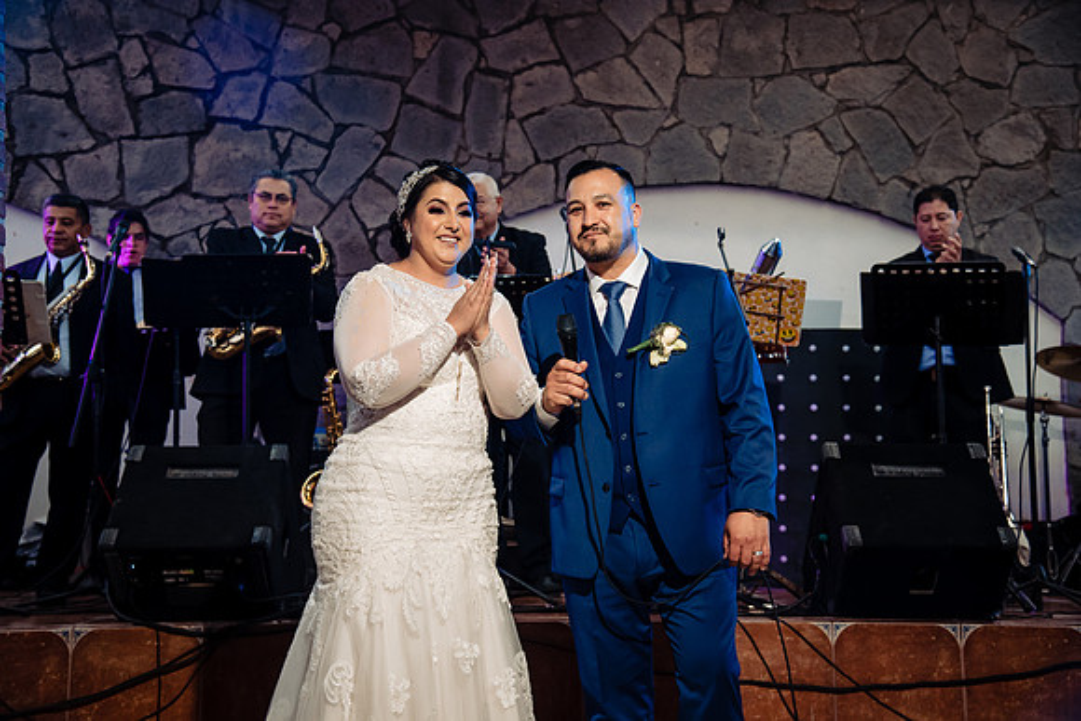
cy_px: 360
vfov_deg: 24.6
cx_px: 540
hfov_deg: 36.2
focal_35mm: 55
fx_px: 1652
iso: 2000
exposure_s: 1/160
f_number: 5.6
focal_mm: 55
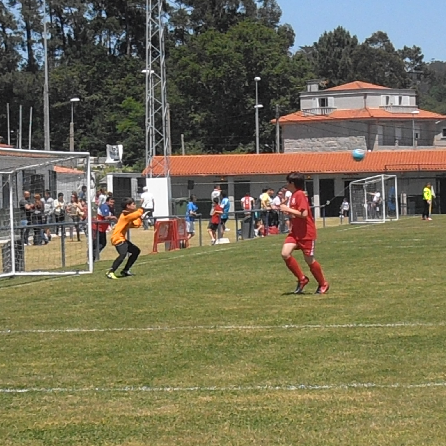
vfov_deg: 10.7
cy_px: 223
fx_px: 2376
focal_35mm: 163
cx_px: 238
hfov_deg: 10.7
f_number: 15
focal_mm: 24.39
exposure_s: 1/320
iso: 400
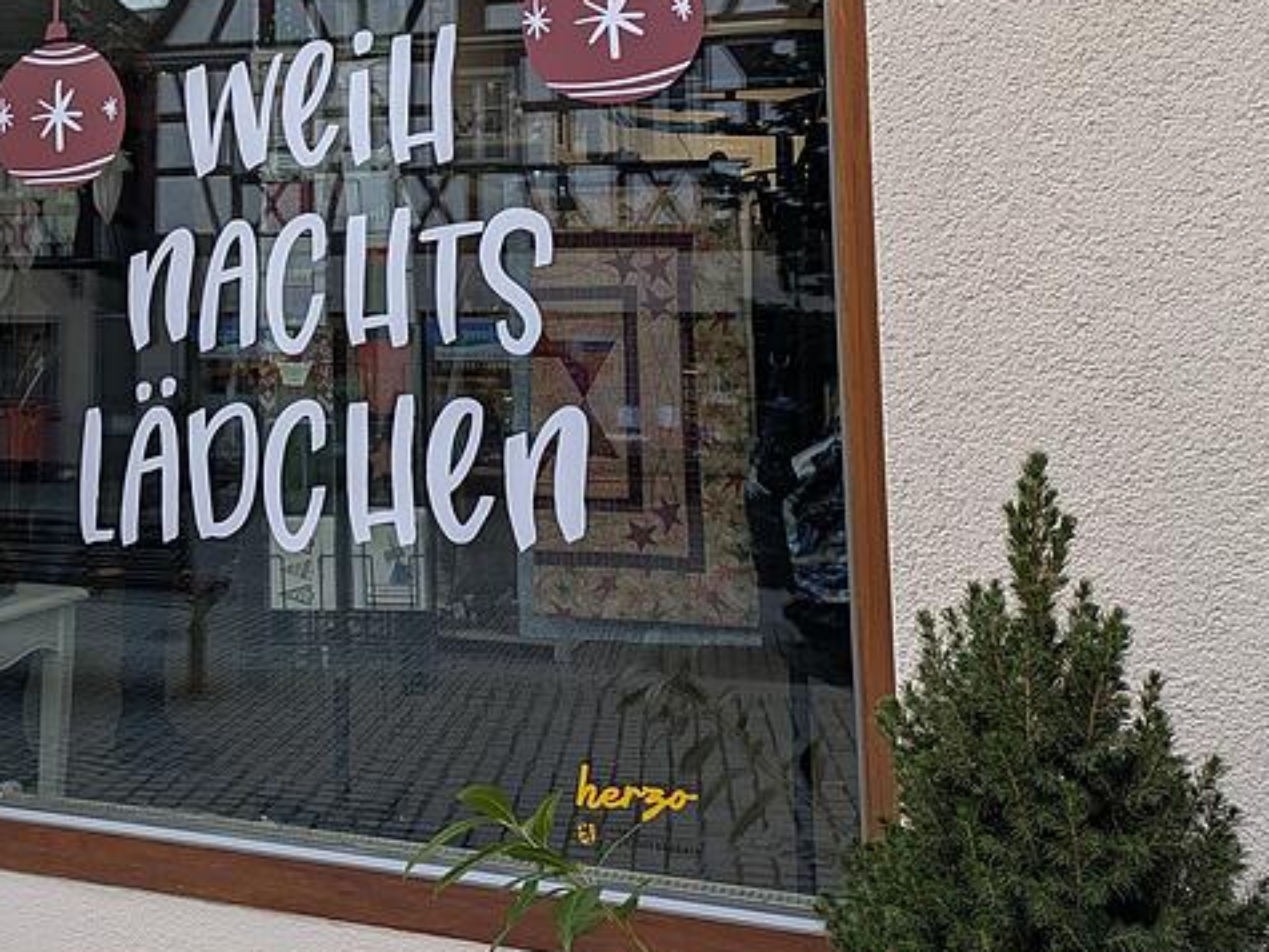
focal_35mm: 42
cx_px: 232
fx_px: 1540
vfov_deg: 33.2
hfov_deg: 42.5
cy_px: 171
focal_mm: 5.43
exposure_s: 1/205
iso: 42
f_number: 1.89
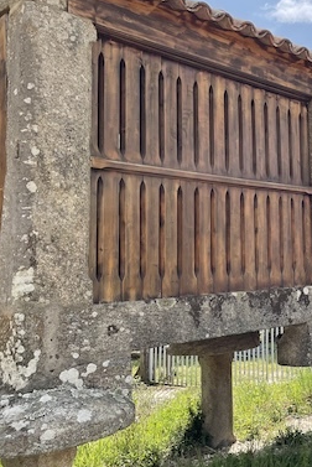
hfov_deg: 28.2
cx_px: 350
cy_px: 209
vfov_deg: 45.3
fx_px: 558
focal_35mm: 43
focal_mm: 4.2
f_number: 1.6
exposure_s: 1/3401
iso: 32
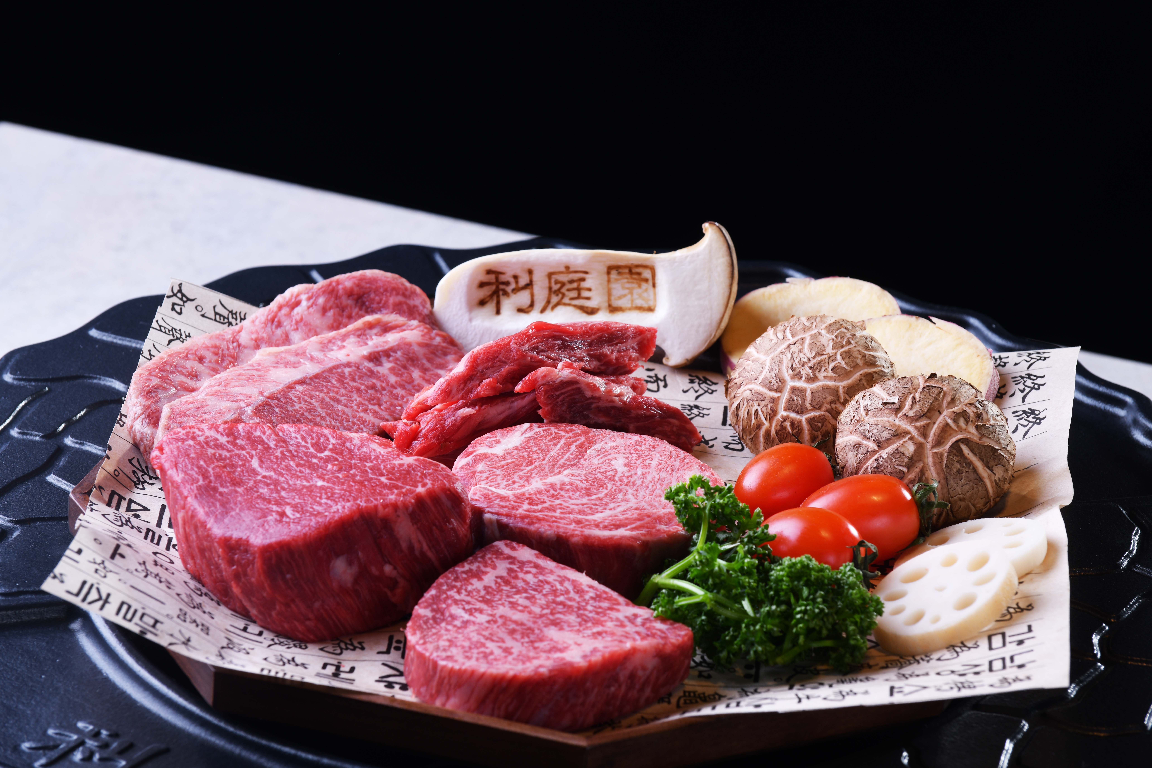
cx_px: 576
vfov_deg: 6.9
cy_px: 384
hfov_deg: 10.3
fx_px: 6399
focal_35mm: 200
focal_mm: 200
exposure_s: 1/160
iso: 100
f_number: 11
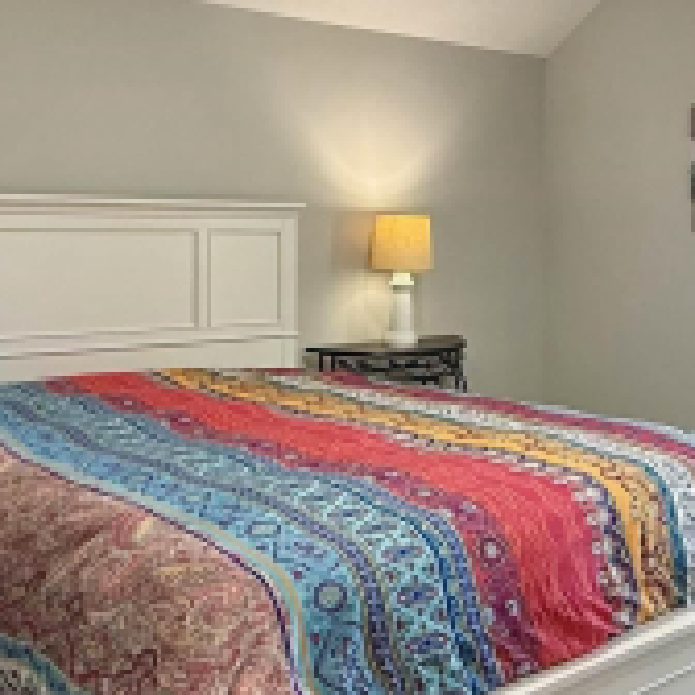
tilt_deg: -0.9
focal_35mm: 49
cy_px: 256
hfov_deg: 34.5
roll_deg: -0.4
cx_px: 441
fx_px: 1113
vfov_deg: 34.5
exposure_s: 1/60
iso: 160
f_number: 2.2
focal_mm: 2.22
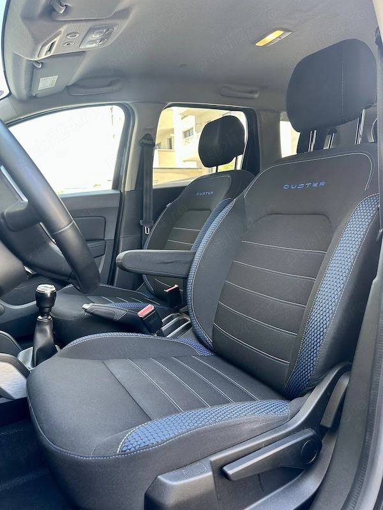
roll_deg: +2.0
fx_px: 354
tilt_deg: -7.8
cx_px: 192
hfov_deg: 56.8
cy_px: 255
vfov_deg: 71.6
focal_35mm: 24
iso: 160
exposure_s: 1/121
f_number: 1.78
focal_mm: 6.86
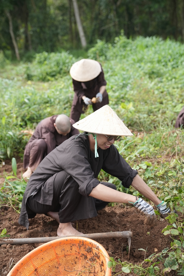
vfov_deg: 35.1
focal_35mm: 57
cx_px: 92
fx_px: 437
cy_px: 138
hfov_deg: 23.8
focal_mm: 57
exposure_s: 1/1000
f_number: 3.2
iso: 400
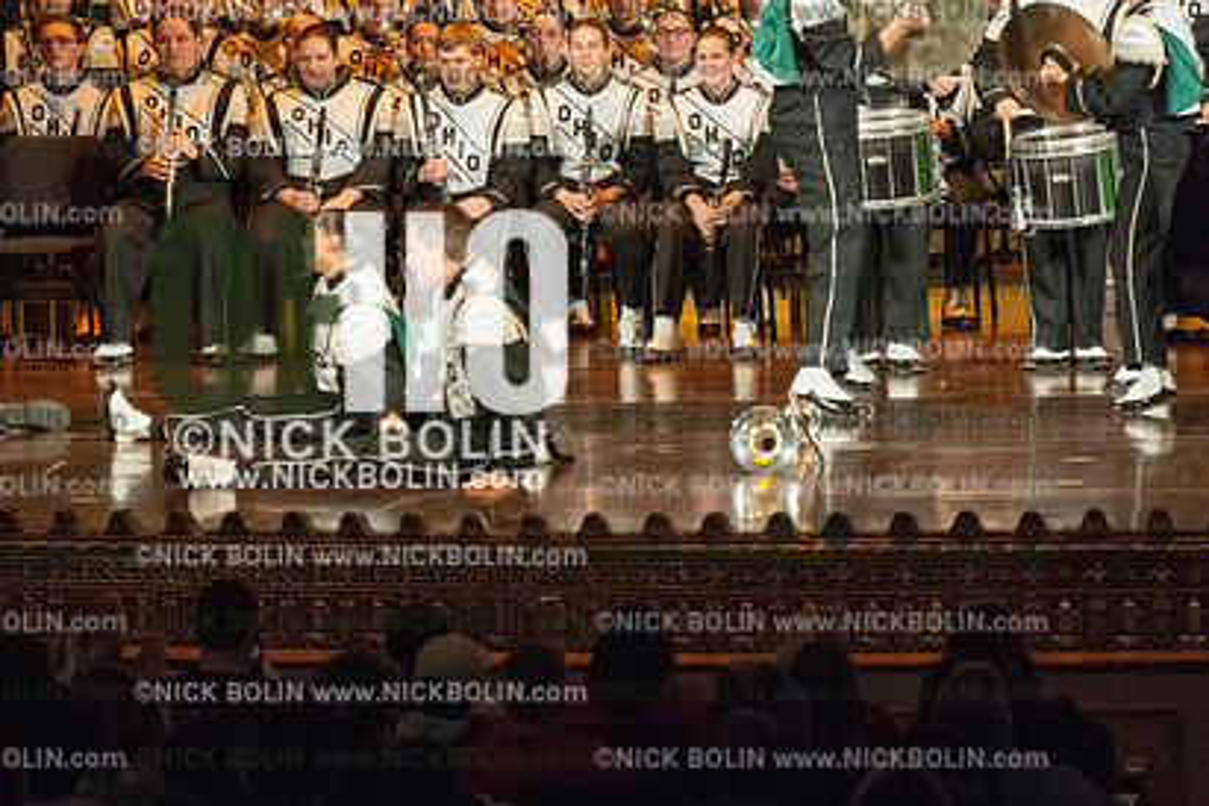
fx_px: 9000
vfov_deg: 5.1
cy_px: 350
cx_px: 359
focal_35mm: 268
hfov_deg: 7.7
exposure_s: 1/320
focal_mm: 190
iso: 8000
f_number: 5.6
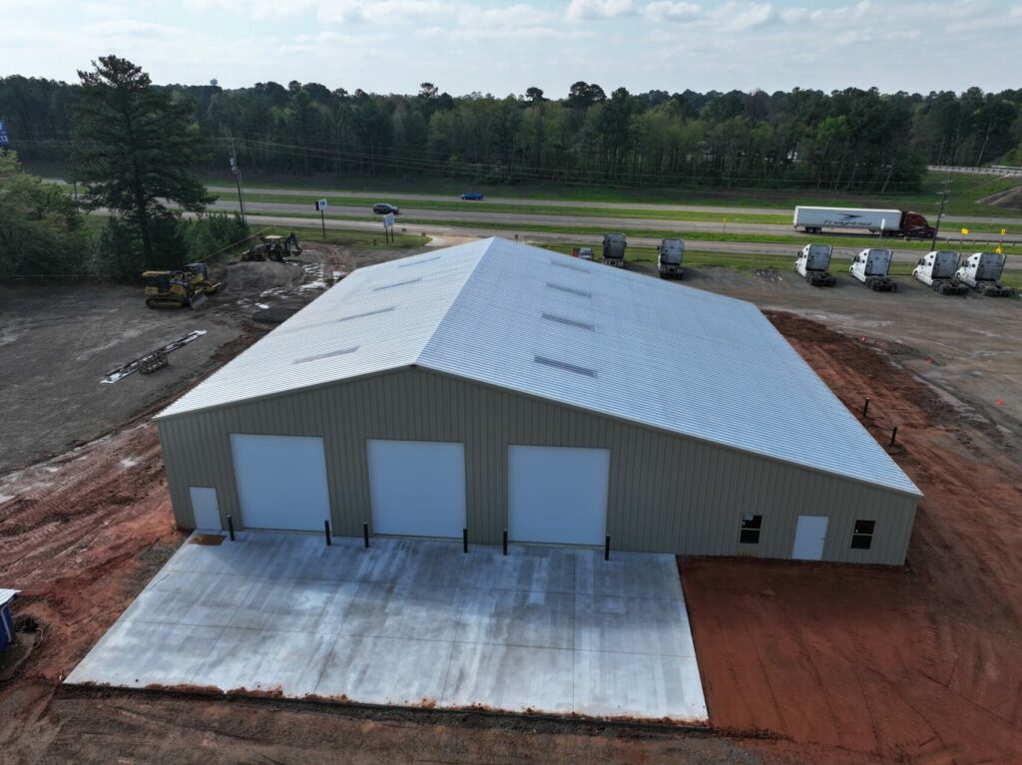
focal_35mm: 24
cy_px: 382
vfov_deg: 56.8
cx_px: 511
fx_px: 708
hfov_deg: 71.6
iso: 160
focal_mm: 12.29
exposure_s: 1/2500
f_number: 2.8
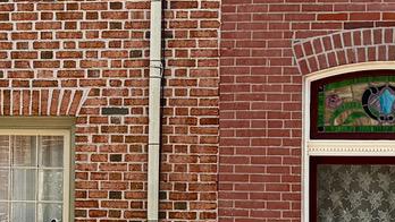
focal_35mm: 154
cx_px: -19
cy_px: 172
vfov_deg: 7.9
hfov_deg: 13.7
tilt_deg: +1.0
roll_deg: -0.6
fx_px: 1613
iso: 100
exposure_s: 1/1032
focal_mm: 6.76
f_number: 1.78
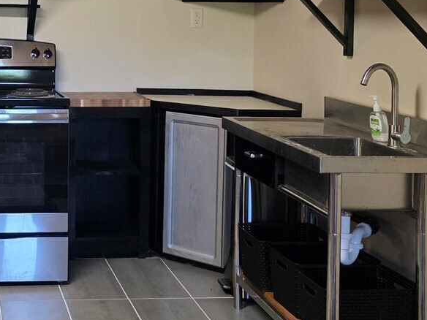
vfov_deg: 22.7
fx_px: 777
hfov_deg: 29.1
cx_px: 20
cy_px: 31
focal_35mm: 63
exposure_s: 1/120
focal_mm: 6.3
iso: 320
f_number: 1.7
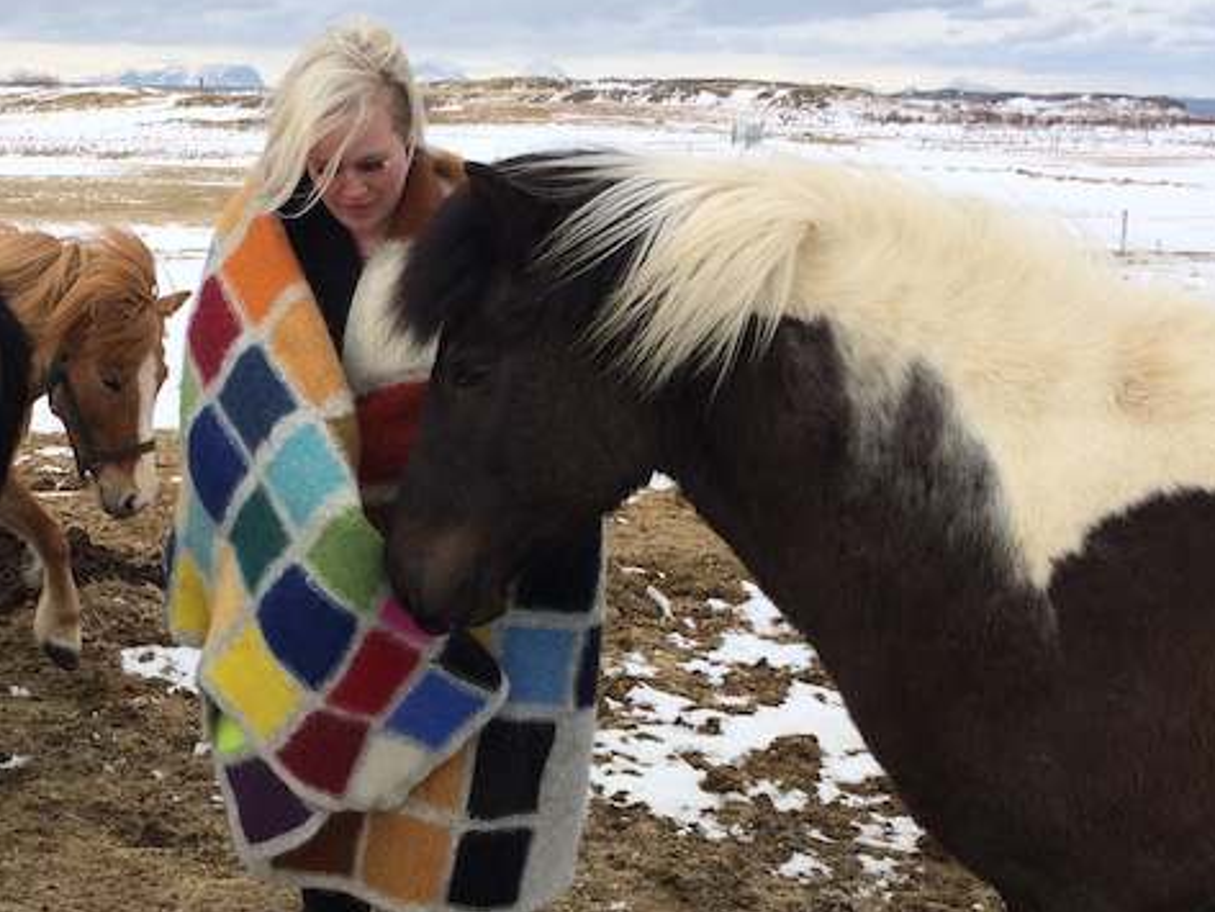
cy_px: 722
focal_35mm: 53
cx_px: 326
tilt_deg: -19.3
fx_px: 1861
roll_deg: +0.3
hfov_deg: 35.5
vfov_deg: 27.0
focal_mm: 4.15
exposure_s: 1/1709
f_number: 2.2
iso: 32
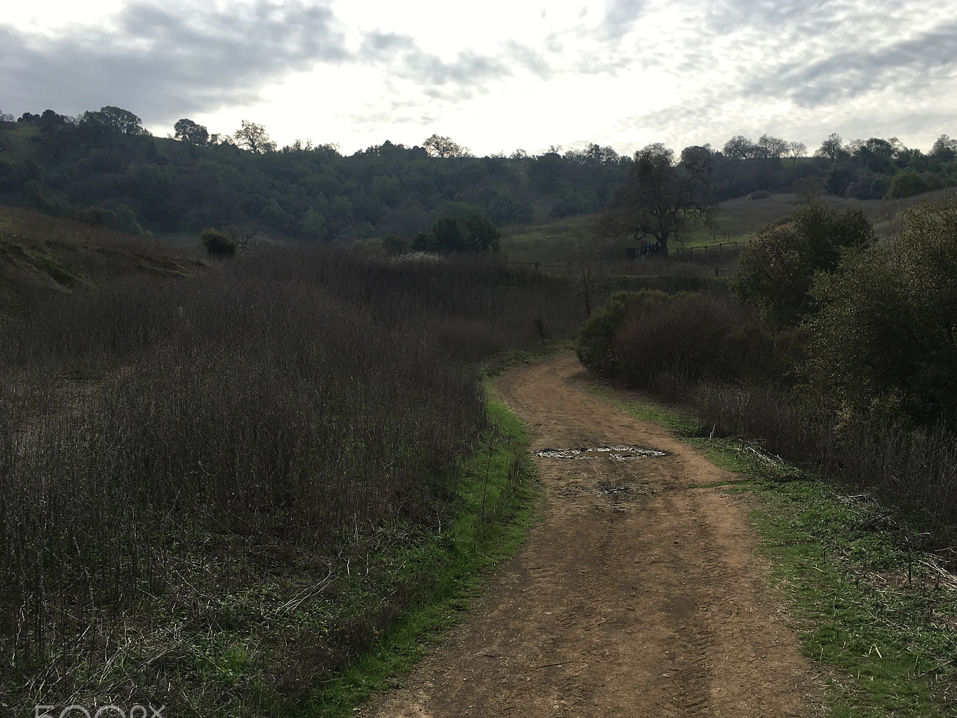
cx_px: 552
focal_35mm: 34
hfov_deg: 53.7
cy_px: 393
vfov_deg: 41.8
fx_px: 940
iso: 25
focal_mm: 4.15
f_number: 2.2
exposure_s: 1/2024
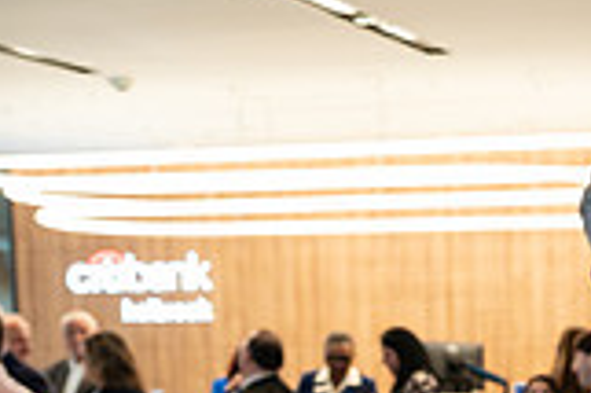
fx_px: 1542
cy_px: 503
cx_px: 728
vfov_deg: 14.0
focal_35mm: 94
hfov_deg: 20.2
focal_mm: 24
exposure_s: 1/200
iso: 640
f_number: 3.5
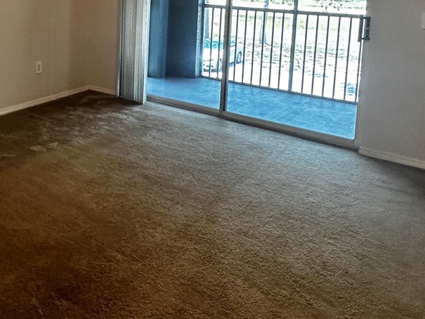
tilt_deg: -5.8
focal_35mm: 37
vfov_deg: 35.8
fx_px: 454
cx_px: 97
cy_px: 18
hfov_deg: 47.9
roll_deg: -3.4
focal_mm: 2.22
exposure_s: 1/120
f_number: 2.2
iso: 200
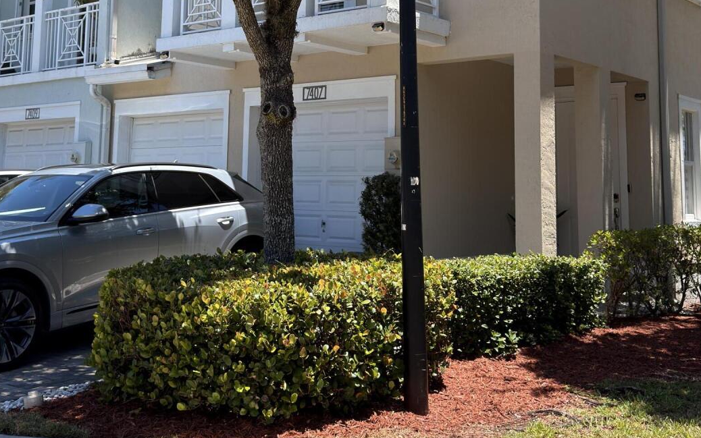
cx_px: 320
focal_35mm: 49
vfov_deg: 25.7
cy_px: 68
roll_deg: -1.1
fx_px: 936
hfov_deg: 41.0
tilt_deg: +7.8
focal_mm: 6.76
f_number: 1.78
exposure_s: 1/2033
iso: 64
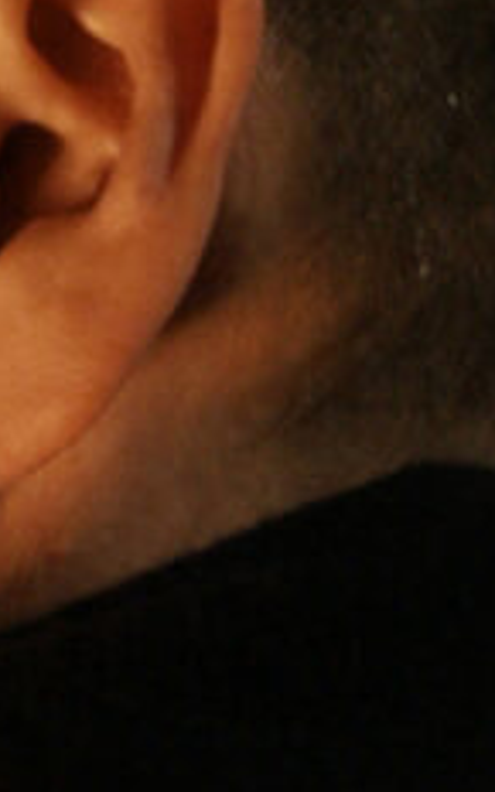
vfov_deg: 5.7
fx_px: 7976
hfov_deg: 3.5
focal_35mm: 370
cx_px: -679
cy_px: 96
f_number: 4.5
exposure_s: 1/10
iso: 800
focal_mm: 35
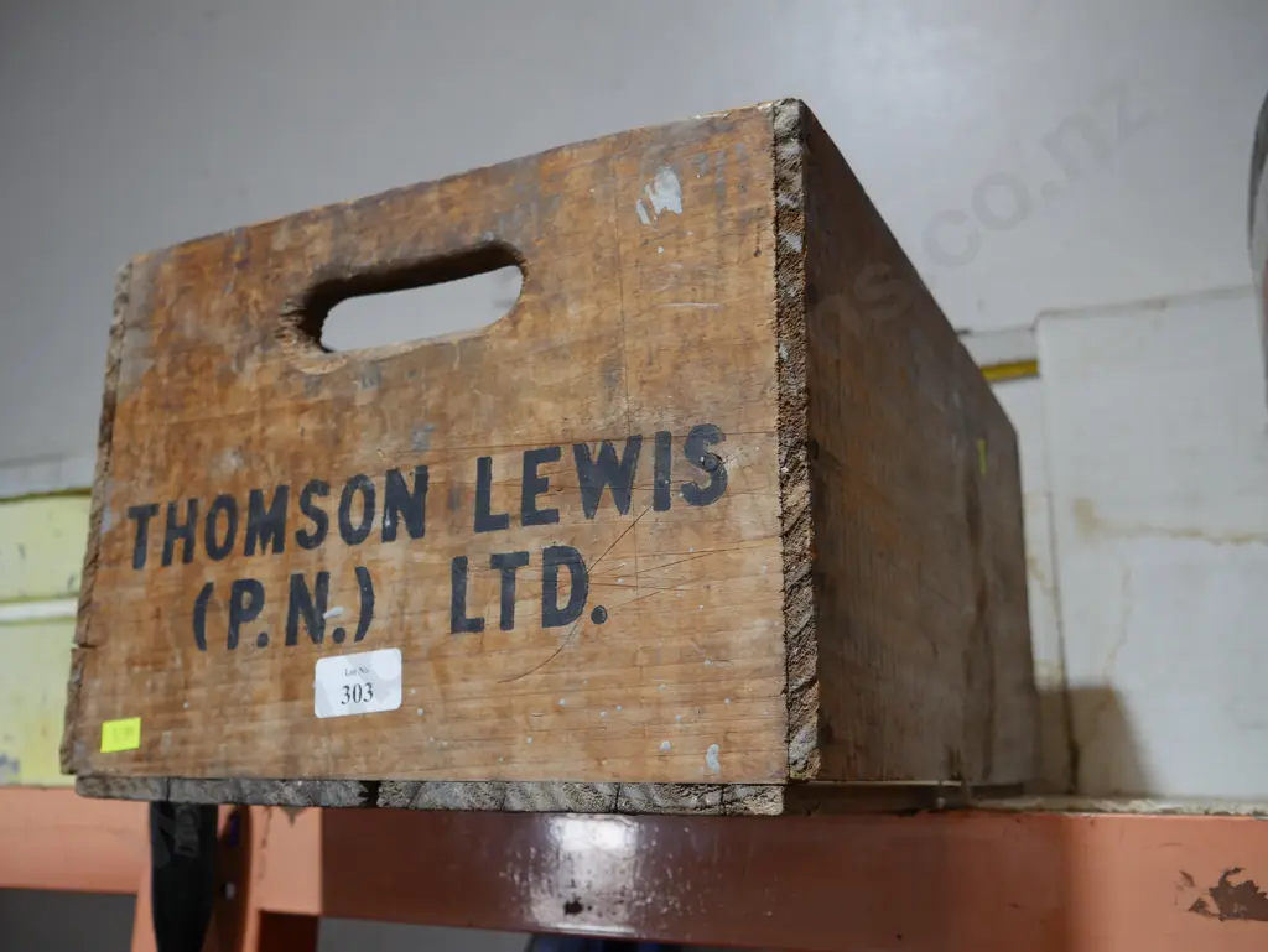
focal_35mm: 32
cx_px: 634
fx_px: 1173
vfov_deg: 44.2
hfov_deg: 56.8
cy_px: 476
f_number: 3.6
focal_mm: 16
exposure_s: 1/60
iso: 250
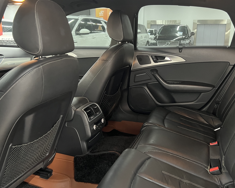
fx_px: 230
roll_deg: -0.9
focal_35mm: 33
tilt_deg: -13.7
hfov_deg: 54.1
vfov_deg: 44.5
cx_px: 130
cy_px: 90
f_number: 1.5
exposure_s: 1/33
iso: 640
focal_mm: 5.7
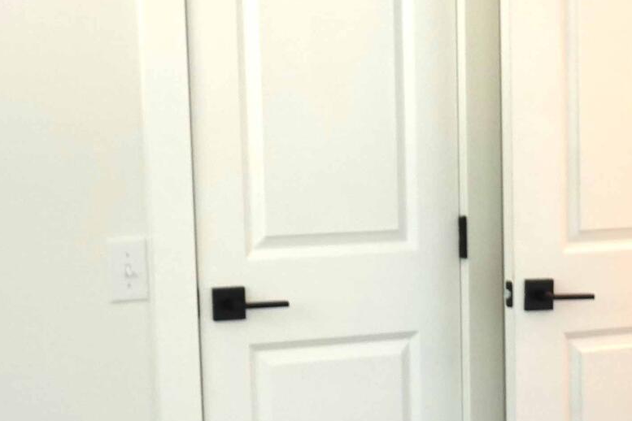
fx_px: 1966
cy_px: 472
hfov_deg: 17.9
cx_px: 617
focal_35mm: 112
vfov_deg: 12.0
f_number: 3.2
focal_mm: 10.83
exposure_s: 1/30
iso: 160
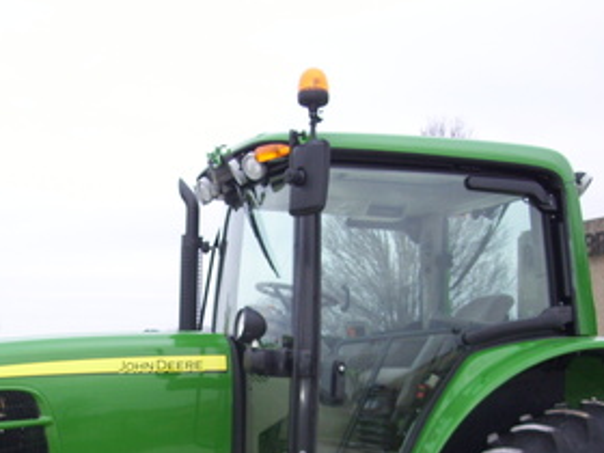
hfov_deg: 29.3
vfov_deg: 21.6
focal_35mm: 66
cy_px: 434
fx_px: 1152
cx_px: 239
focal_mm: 5.7
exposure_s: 1/160
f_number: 2.9
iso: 80
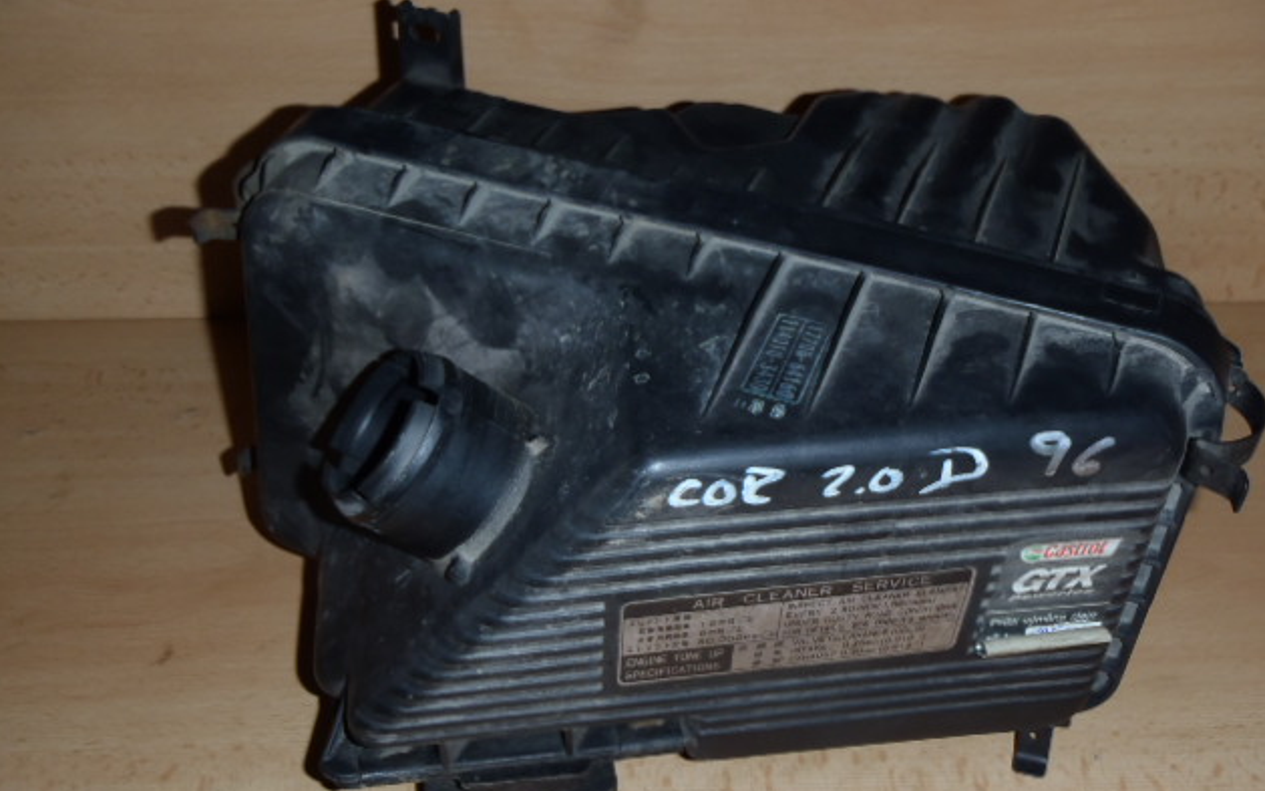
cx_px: 638
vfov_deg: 31.2
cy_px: 433
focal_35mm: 41
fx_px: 1413
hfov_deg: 48.2
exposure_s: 1/40
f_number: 4.6
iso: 100
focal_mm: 6.83
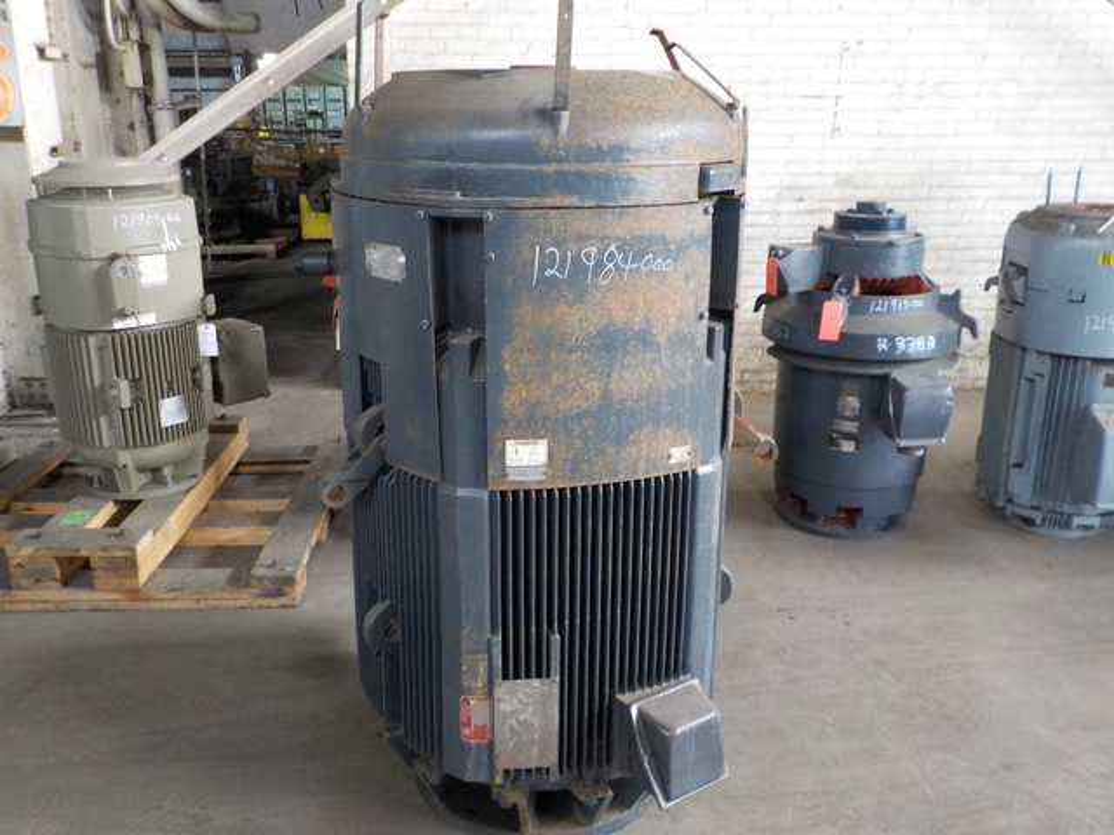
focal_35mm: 30
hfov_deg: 60.0
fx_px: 965
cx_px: 557
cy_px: 418
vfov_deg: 46.8
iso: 400
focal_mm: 4.1
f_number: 3.3
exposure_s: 1/13
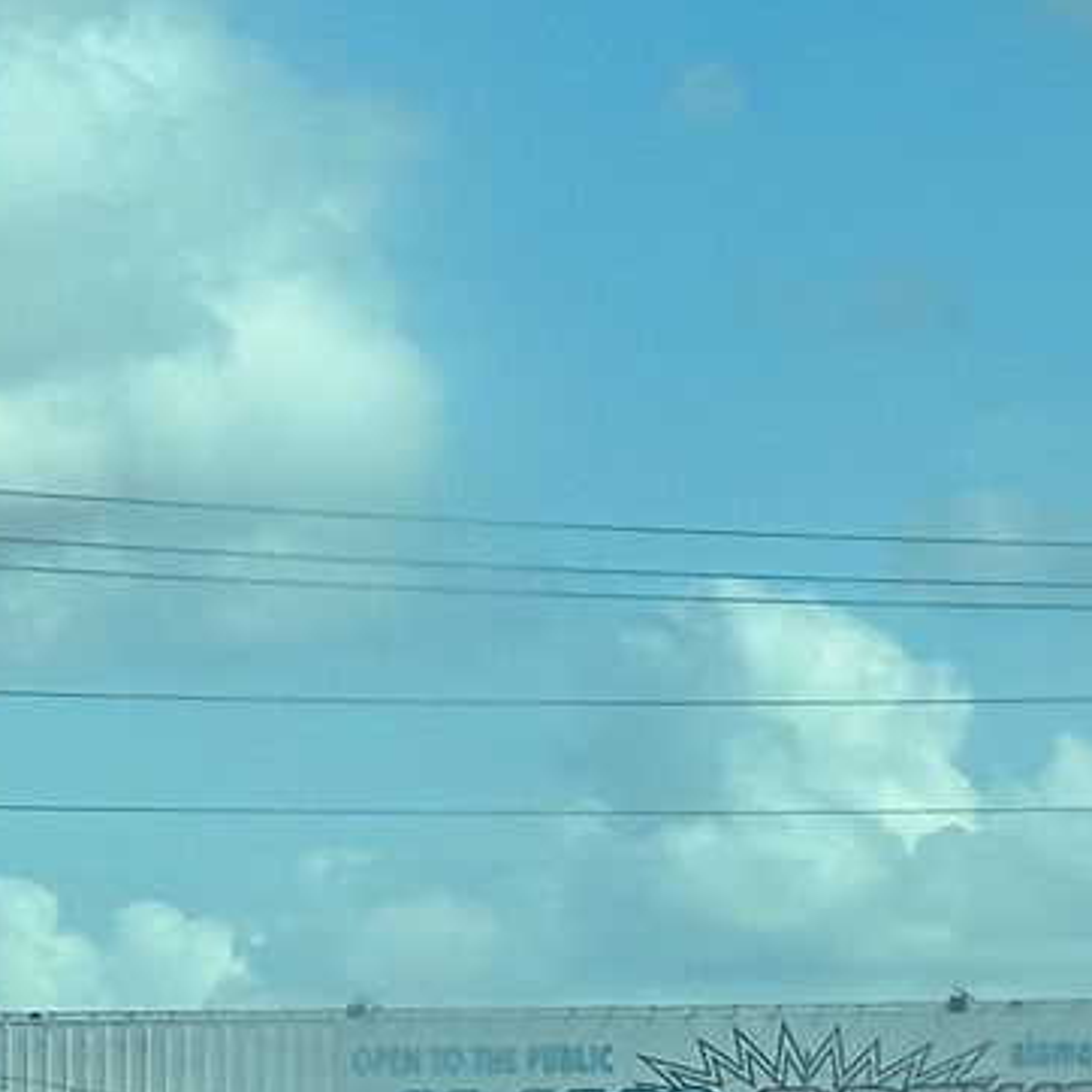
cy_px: 1246
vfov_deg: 7.2
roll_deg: +1.1
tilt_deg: +0.6
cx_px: 347
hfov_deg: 7.3
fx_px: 8566
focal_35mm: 240
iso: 64
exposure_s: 1/1613
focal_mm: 6.86
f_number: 1.78
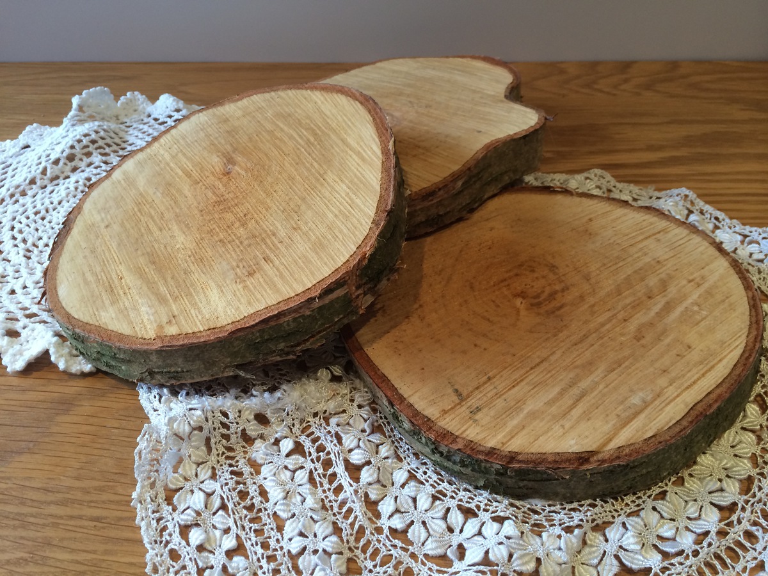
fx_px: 666
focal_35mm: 30
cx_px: 384
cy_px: 288
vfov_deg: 46.8
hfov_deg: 60.0
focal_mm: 4.12
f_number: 2.2
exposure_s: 1/30
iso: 80
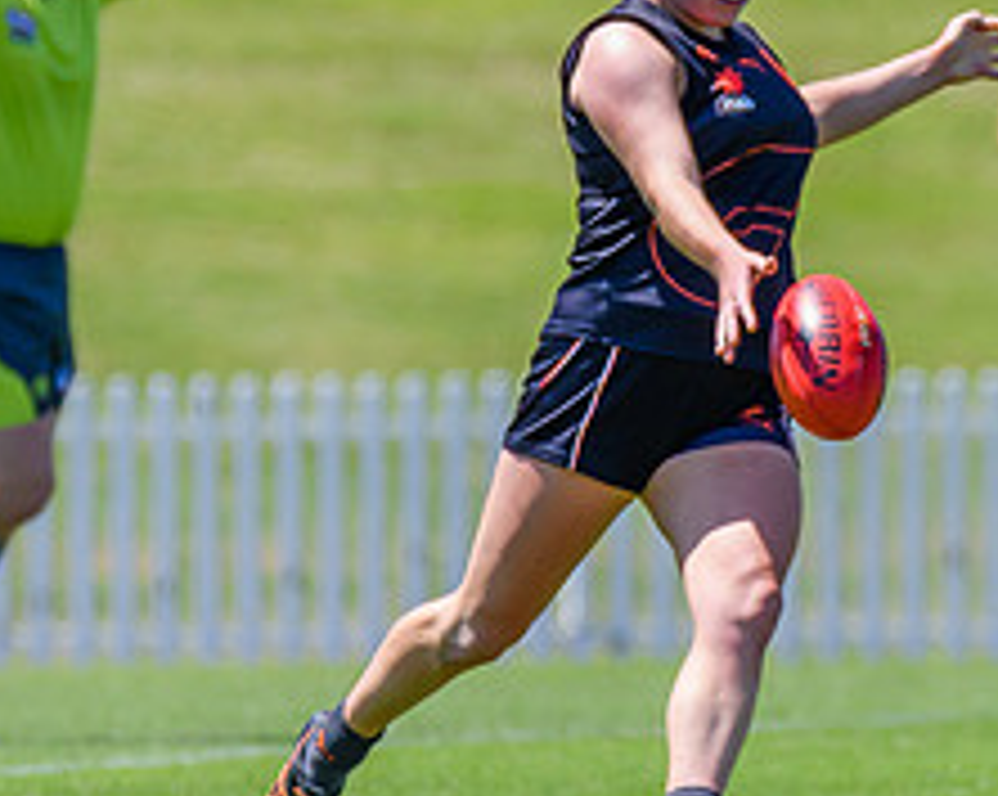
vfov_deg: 1.0
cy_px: 180
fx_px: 44601
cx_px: 784
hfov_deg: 1.3
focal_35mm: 1512
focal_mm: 420
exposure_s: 1/2000
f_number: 6
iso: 800
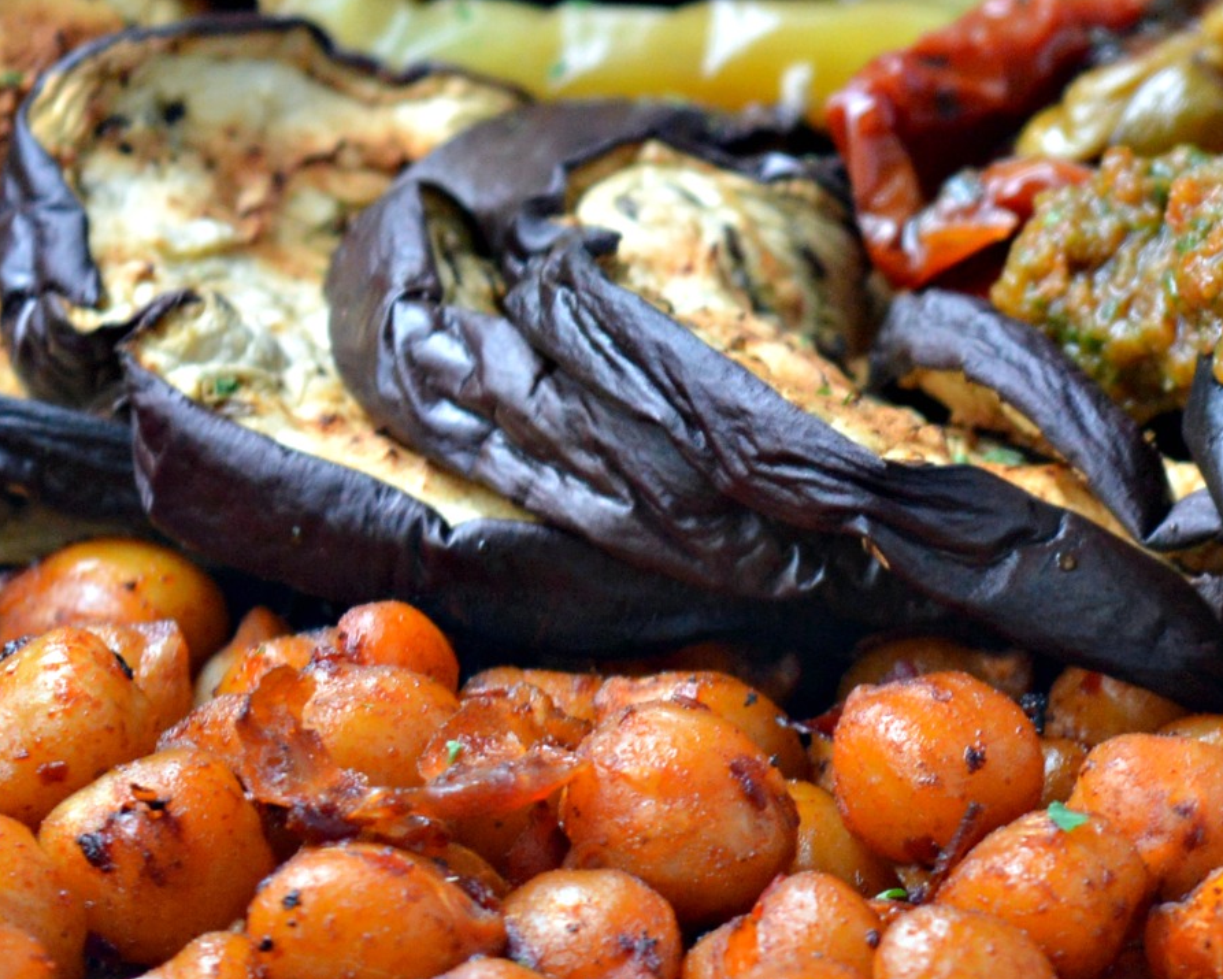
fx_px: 10419
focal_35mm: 288
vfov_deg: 5.4
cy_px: 143
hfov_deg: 6.7
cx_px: 1407
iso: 400
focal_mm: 55
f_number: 5.6
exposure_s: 1/15
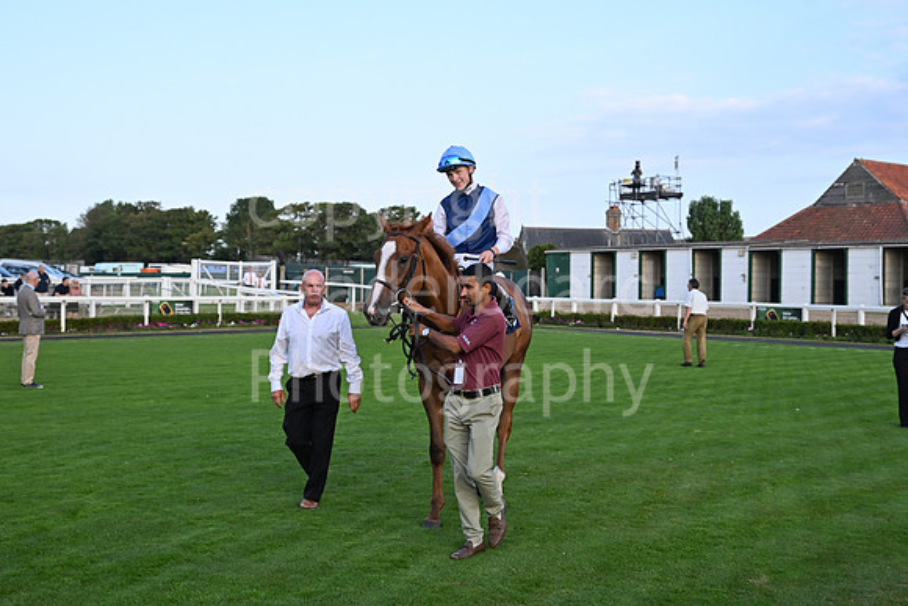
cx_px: 454
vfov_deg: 29.3
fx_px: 1160
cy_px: 303
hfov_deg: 42.7
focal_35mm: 46
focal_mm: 46
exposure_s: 1/1250
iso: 1000
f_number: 5.6
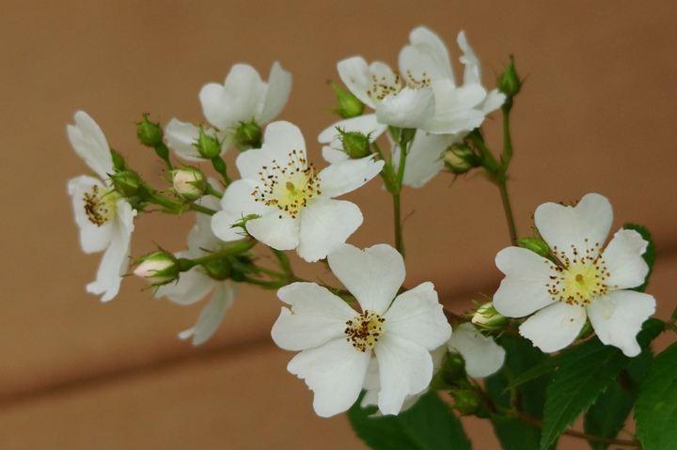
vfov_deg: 1.8
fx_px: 14094
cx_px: 338
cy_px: 225
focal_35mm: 750
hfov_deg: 2.8
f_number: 5.6
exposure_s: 1/400
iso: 320
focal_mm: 250
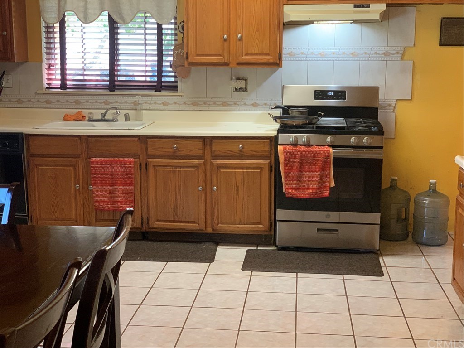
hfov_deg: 36.8
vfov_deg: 28.0
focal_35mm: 52
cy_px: 174
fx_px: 697
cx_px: 232
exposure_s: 1/60
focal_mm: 6
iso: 200
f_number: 2.4
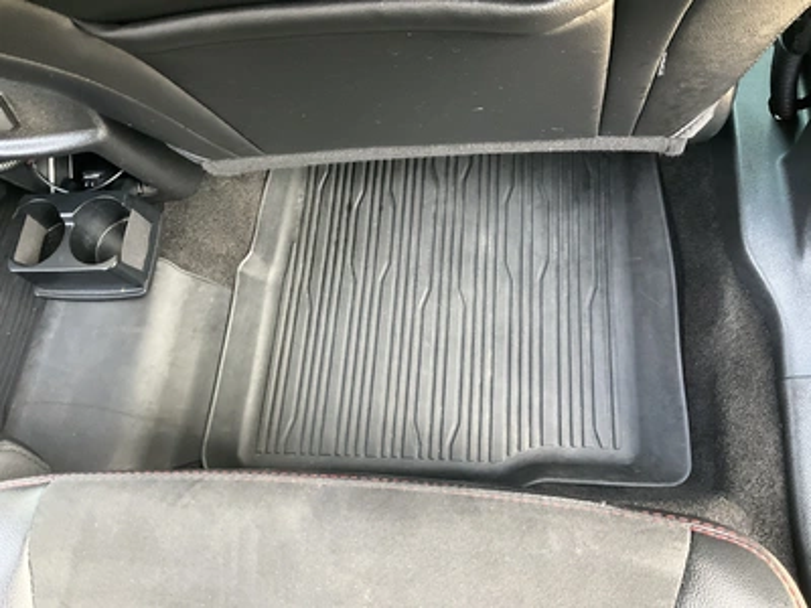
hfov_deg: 61.7
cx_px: 406
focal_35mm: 29
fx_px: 679
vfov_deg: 48.2
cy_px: 304
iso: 320
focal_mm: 3
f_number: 1.8
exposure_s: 1/59
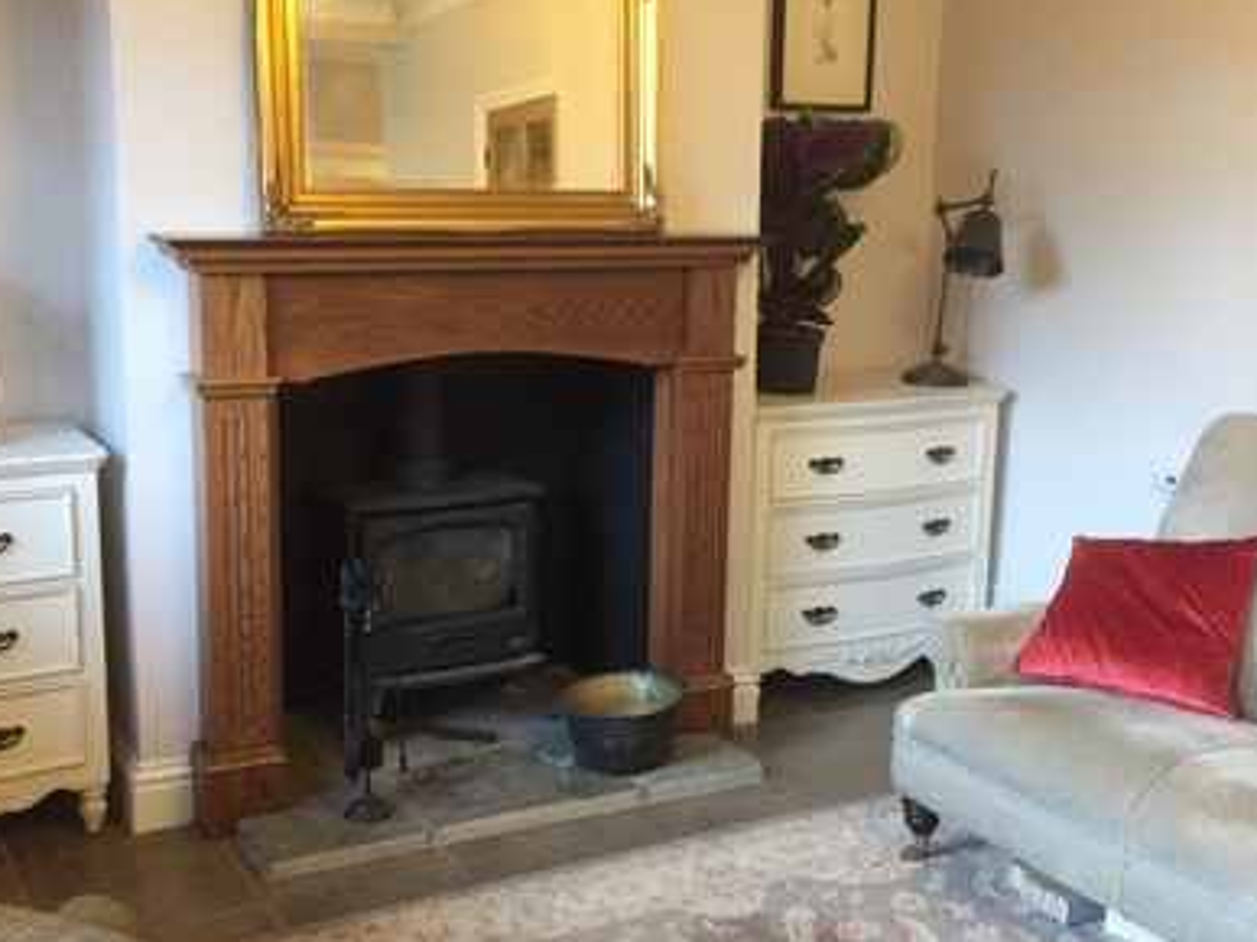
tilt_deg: -11.0
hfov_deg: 42.0
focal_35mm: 45
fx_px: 1634
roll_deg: -1.5
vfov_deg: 32.2
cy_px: 458
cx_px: 695
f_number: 2.2
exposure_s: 1/25
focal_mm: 4.15
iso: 250
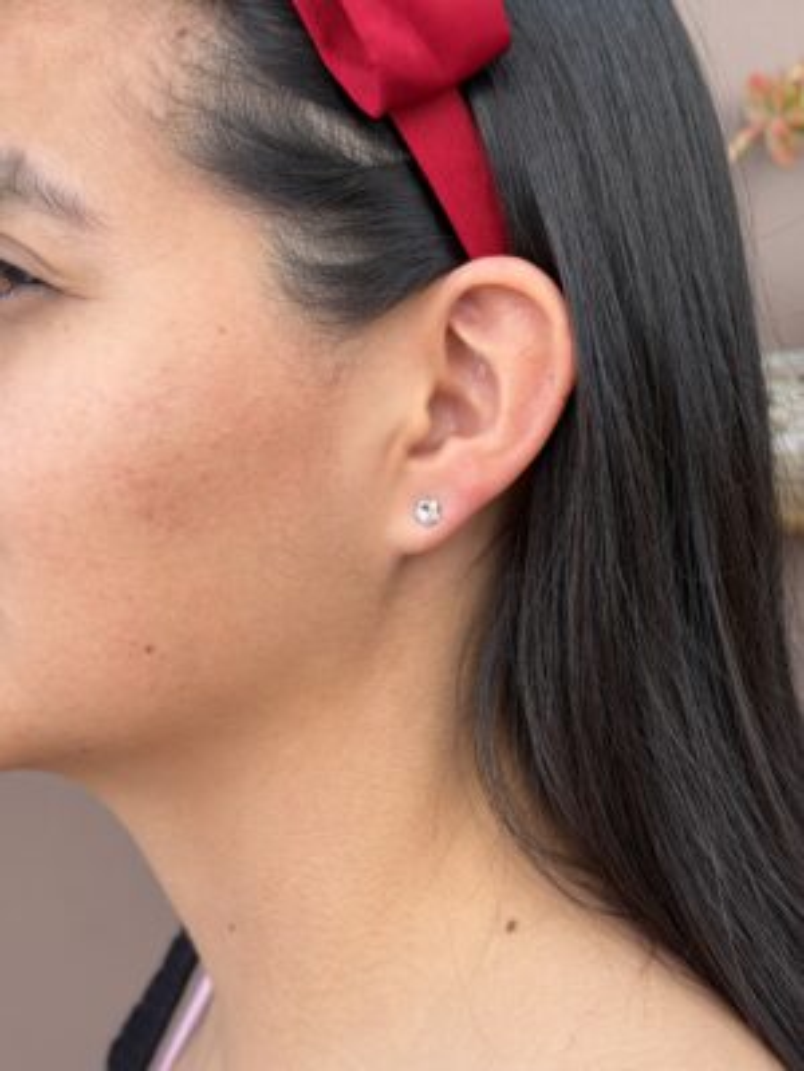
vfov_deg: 39.7
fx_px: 1486
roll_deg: +0.4
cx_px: 402
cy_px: 536
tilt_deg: -7.3
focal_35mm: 48
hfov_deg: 30.3
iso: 64
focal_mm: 6.76
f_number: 1.78
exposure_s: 1/506
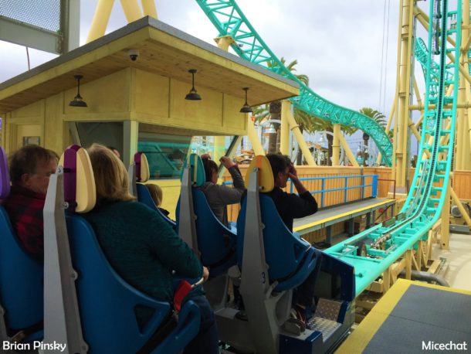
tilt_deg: -3.0
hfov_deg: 61.6
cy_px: 177
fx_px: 395
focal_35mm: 29
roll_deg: -3.7
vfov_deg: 48.3
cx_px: 236
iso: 32
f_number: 2.2
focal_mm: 4.15
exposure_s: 1/1883
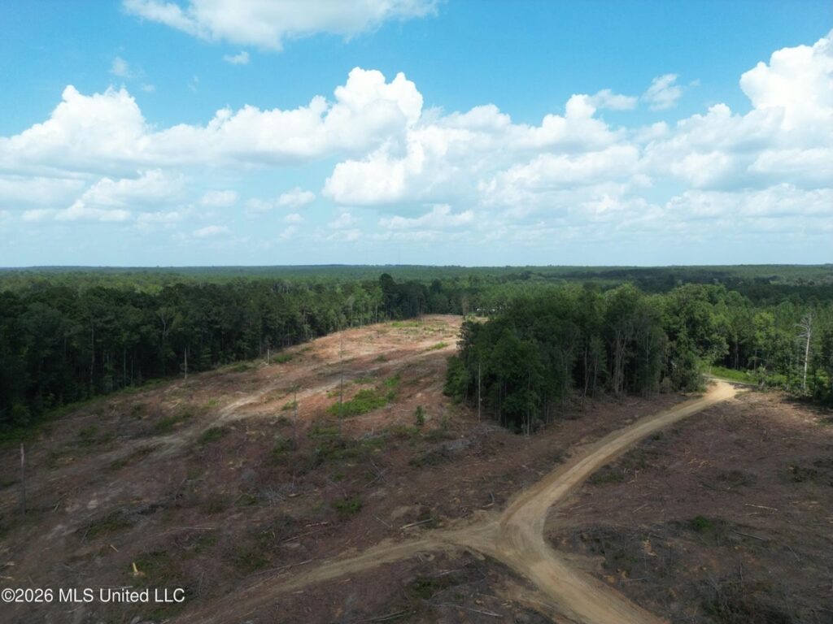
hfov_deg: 71.6
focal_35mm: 24
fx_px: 578
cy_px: 312
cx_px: 416
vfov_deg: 56.8
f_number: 1.7
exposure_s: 1/2500
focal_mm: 6.72
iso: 130
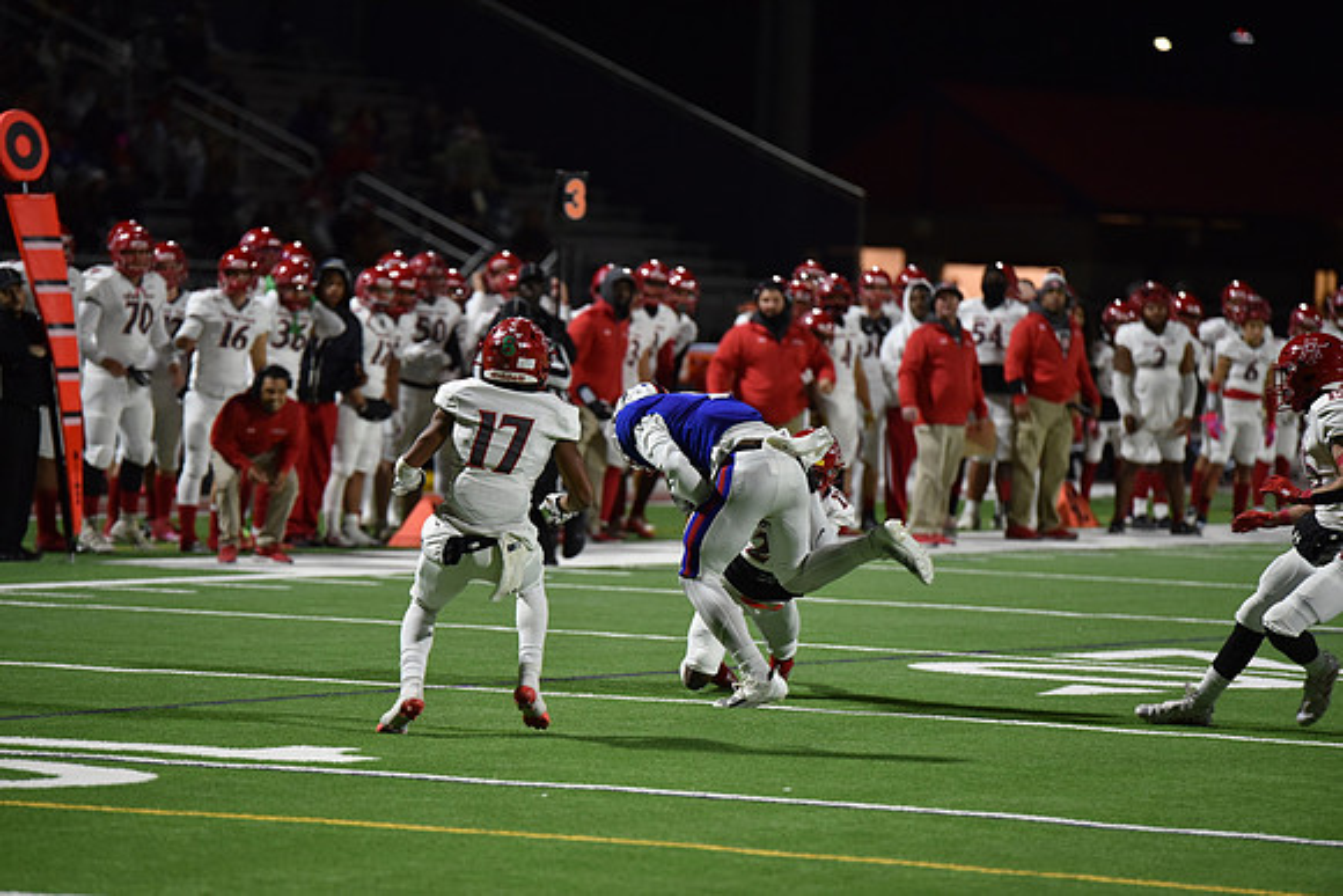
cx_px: 672
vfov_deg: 7.0
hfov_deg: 10.5
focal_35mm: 195
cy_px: 448
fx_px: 7276
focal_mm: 195
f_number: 2.8
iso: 2500
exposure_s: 1/500
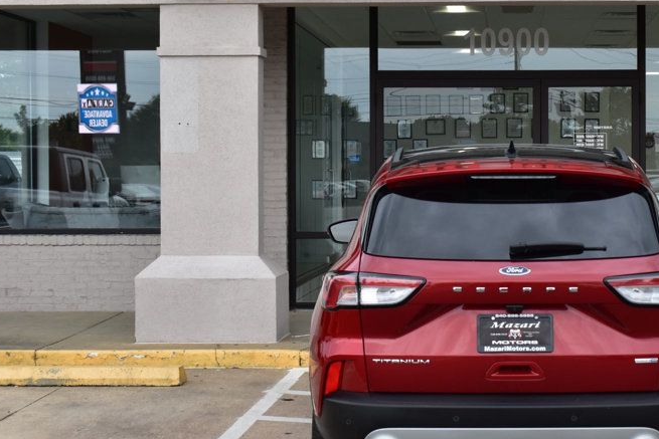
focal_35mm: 75
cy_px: 188
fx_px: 1373
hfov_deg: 26.6
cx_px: 500
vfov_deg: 18.2
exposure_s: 1/125
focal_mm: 32
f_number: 9
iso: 400
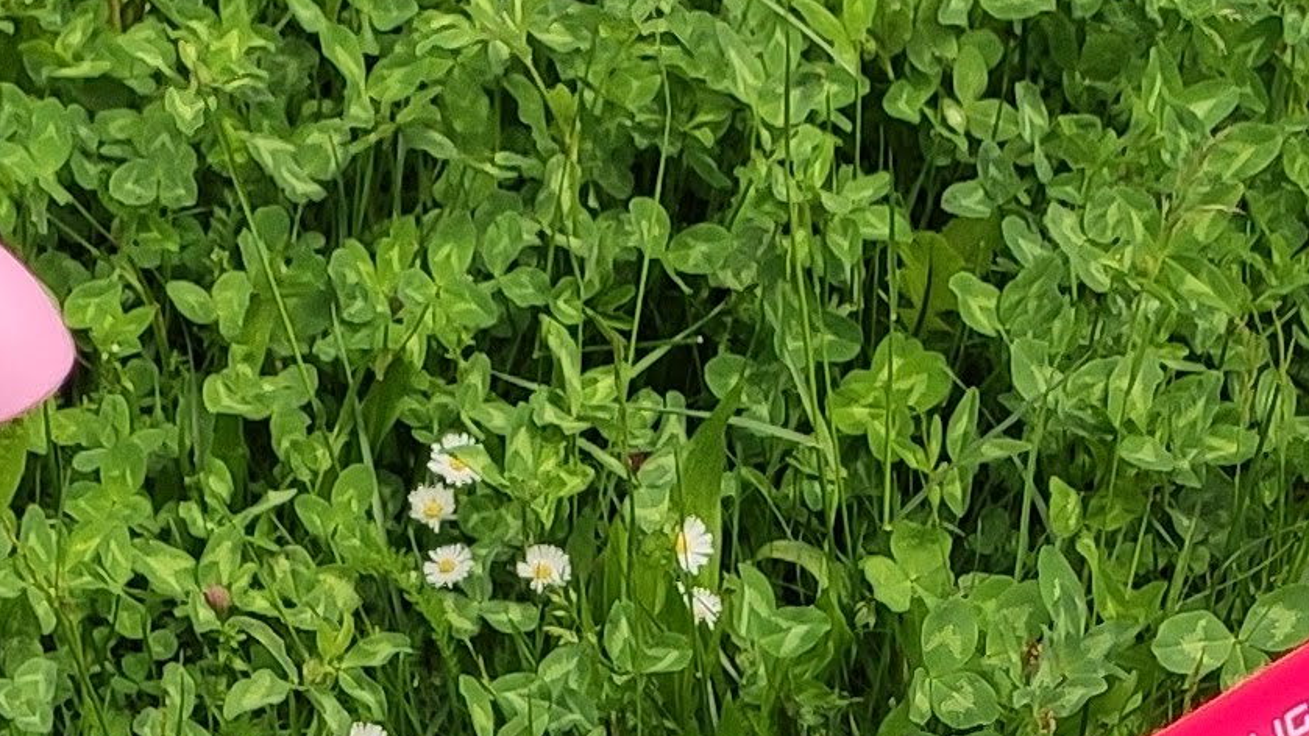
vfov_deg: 8.4
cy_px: 1625
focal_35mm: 135
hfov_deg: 15.9
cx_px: 710
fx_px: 4686
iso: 112
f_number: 1.75
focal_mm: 4.77
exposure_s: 1/1665
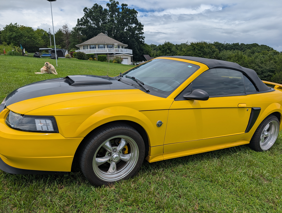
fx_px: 196
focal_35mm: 24
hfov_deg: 71.5
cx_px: 141
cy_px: 106
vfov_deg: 56.9
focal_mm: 6.9
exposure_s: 1/1754
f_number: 1.68
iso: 19
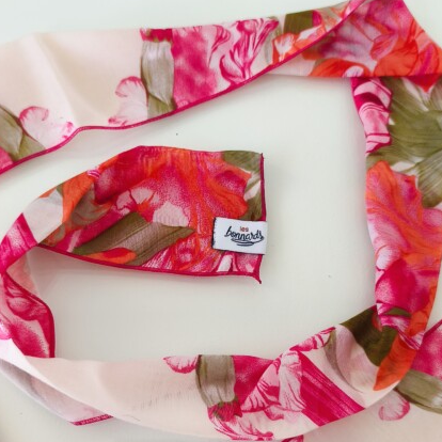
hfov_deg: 40.9
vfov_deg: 40.6
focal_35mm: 41
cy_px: 277
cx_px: 211
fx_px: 592
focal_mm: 6.14
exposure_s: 1/40
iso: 50
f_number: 1.65
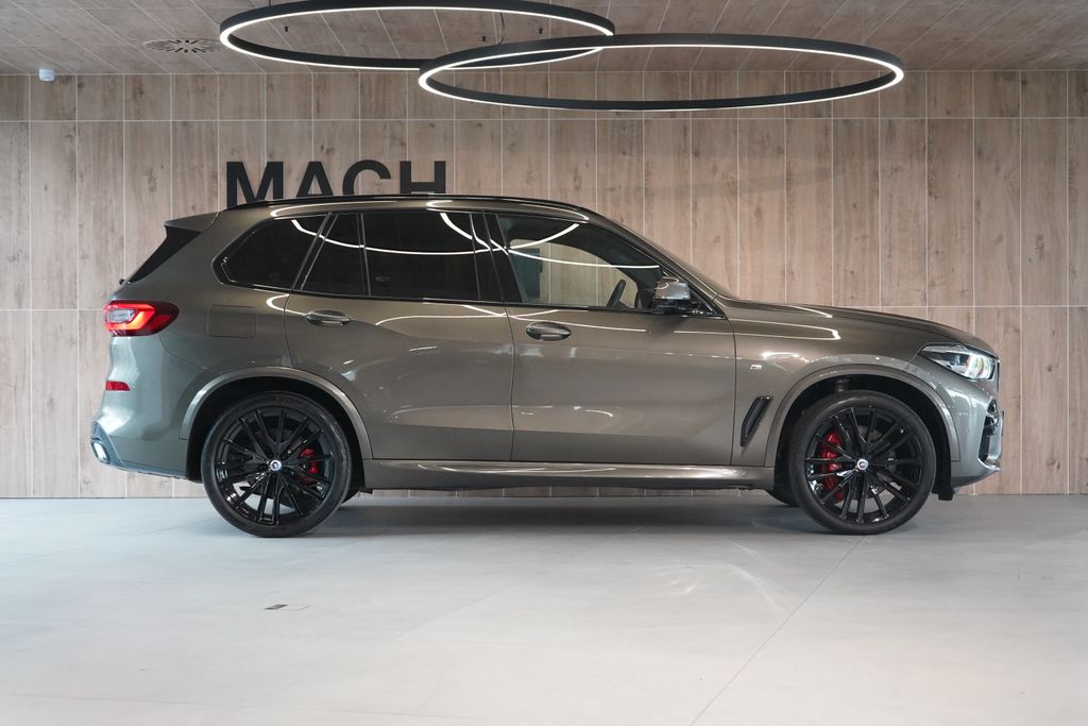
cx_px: 544
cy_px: 363
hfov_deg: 32.9
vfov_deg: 22.3
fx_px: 1844
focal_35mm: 61
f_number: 5.6
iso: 5000
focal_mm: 61
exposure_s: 1/160
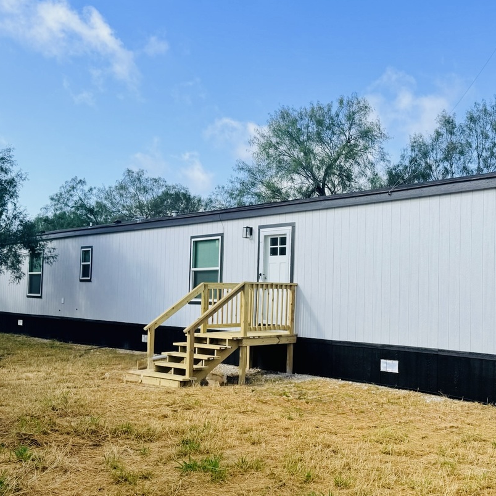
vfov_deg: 43.8
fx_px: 616
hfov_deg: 43.4
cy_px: 270
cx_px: 322
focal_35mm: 38
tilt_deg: +3.1
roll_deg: -1.6
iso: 80
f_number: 1.78
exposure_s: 1/3279
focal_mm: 6.76
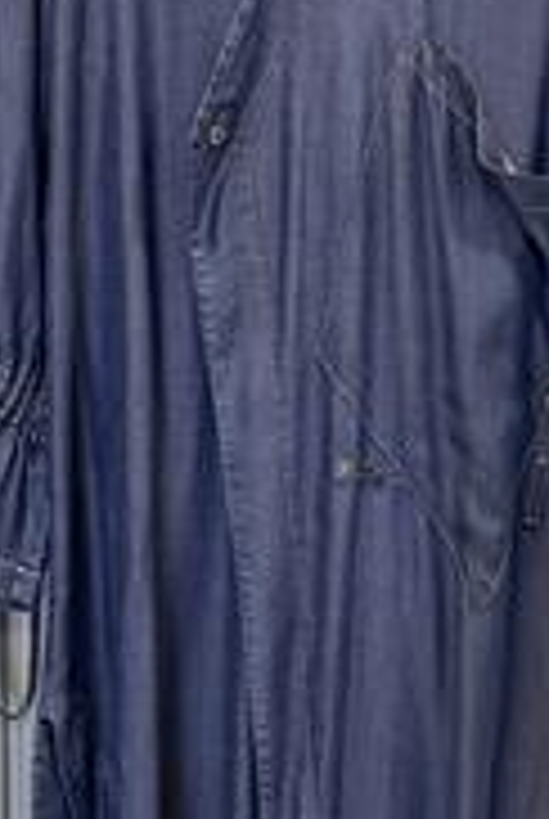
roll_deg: -1.1
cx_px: 450
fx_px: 1663
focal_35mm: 73
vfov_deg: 27.6
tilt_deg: -7.9
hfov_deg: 18.5
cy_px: 304
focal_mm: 6.86
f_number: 1.78
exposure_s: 1/100
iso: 200
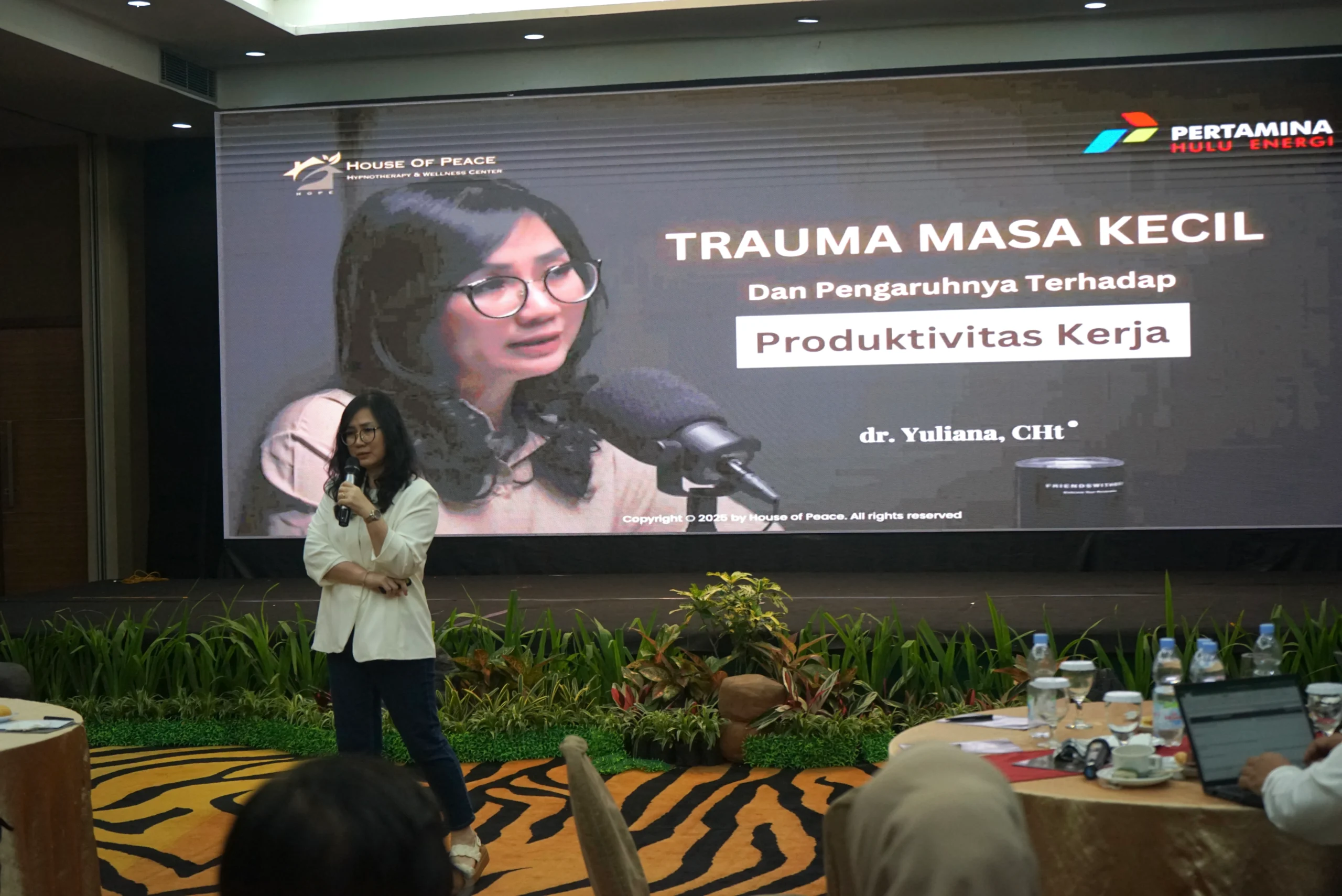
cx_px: 671
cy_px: 448
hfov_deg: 38.2
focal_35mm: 52
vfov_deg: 26.0
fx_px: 1939
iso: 2500
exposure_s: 1/160
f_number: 5
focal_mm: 52
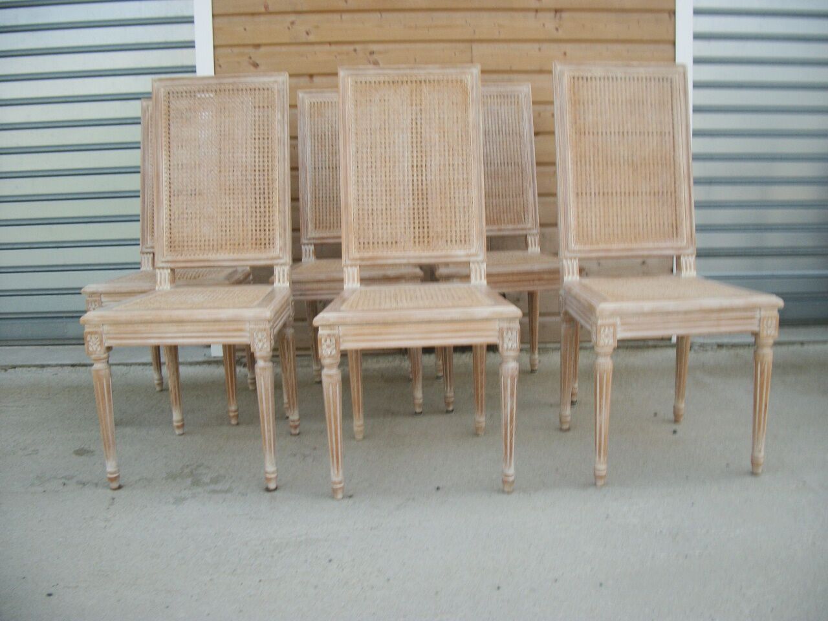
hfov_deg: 56.8
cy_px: 310
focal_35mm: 32
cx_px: 414
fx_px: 765
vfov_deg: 44.2
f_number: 8.8
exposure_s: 1/50
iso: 80
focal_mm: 5.7
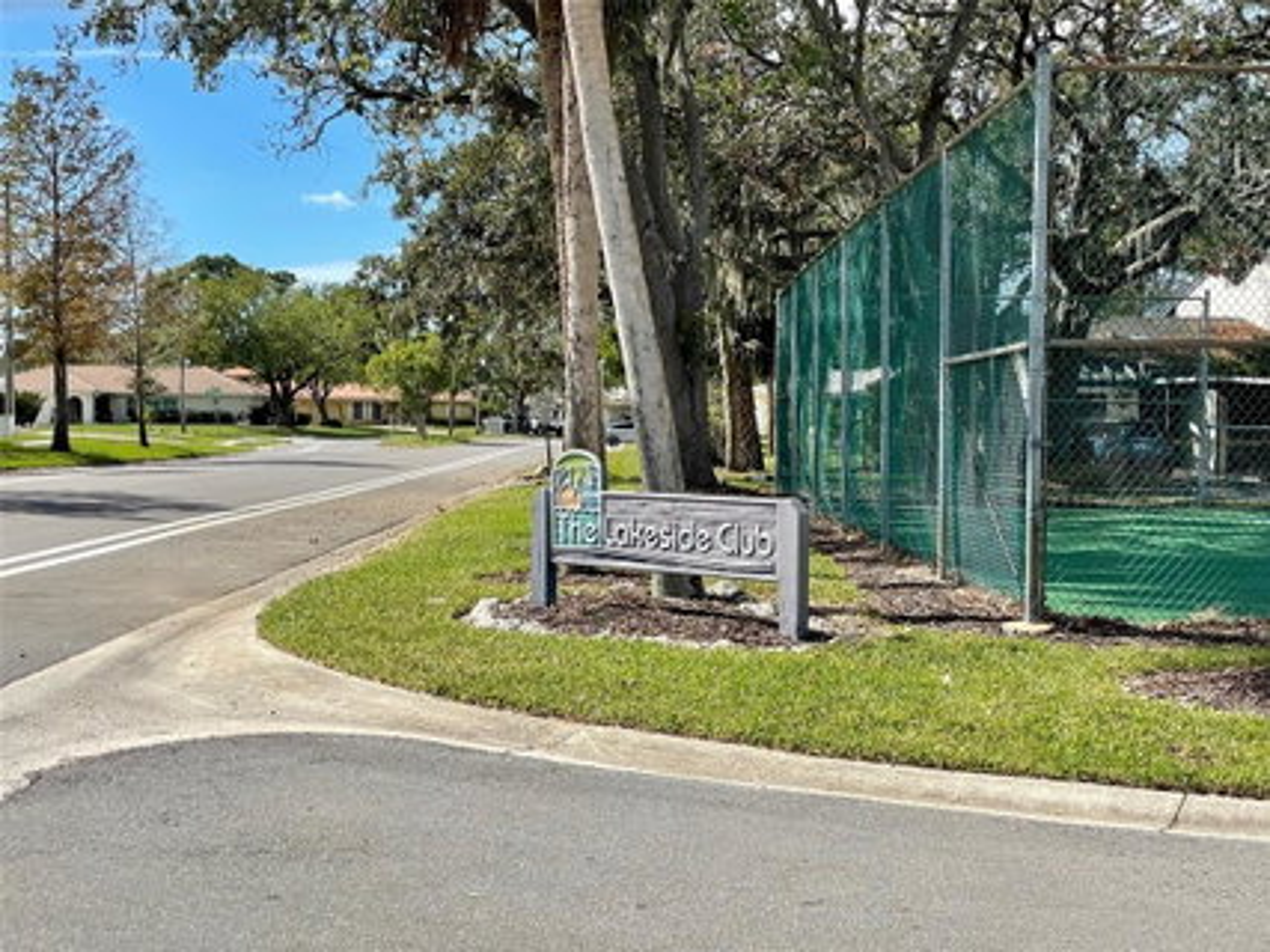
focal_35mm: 52
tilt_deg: -1.3
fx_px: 1907
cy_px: 476
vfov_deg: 28.0
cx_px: 635
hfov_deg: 36.8
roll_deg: -0.6
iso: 25
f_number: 2
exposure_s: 1/1597
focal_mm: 6
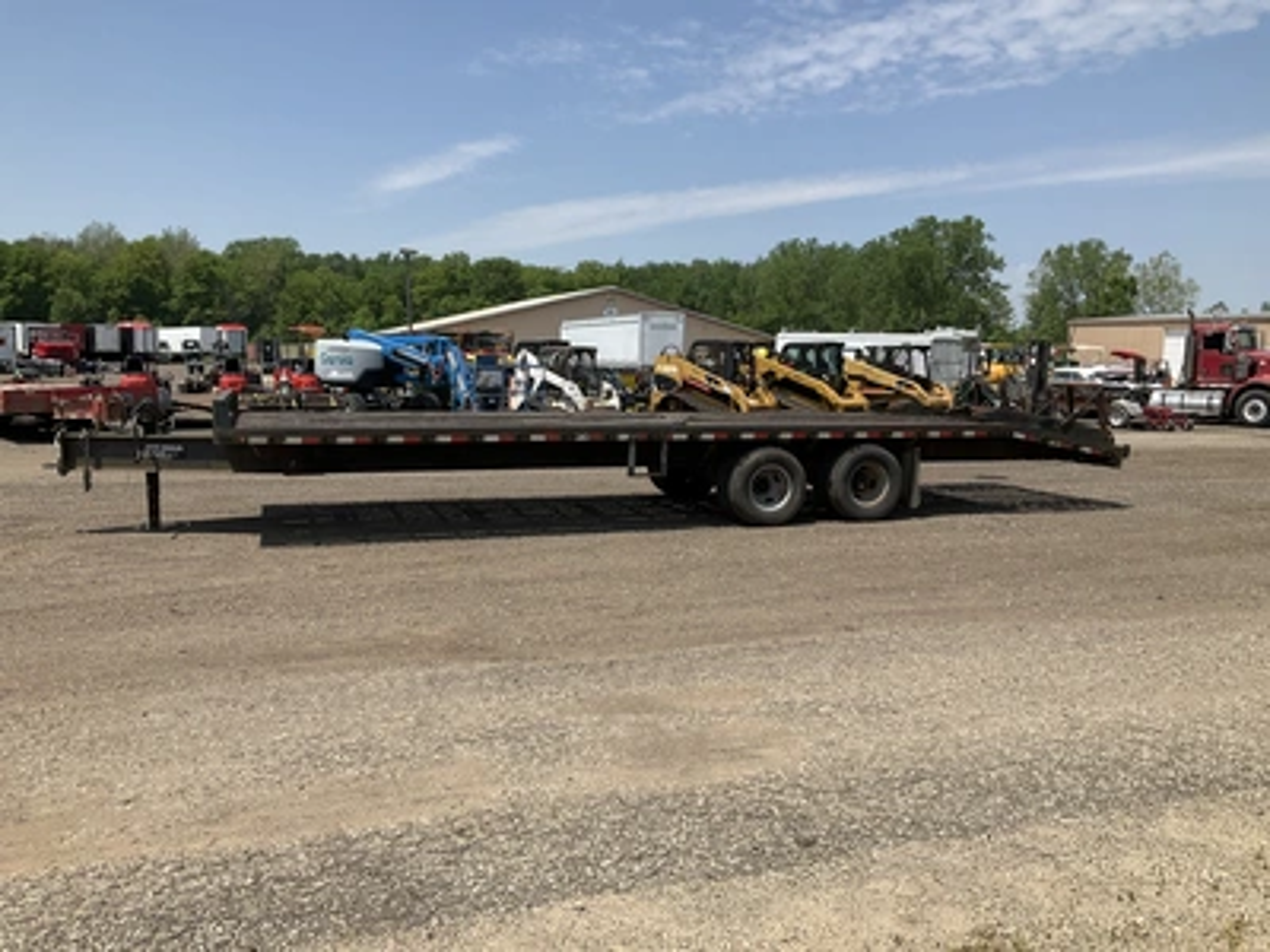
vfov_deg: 48.2
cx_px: 635
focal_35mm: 29
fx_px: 1064
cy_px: 476
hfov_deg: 61.7
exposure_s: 1/2427
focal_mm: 3
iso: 25
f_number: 1.8
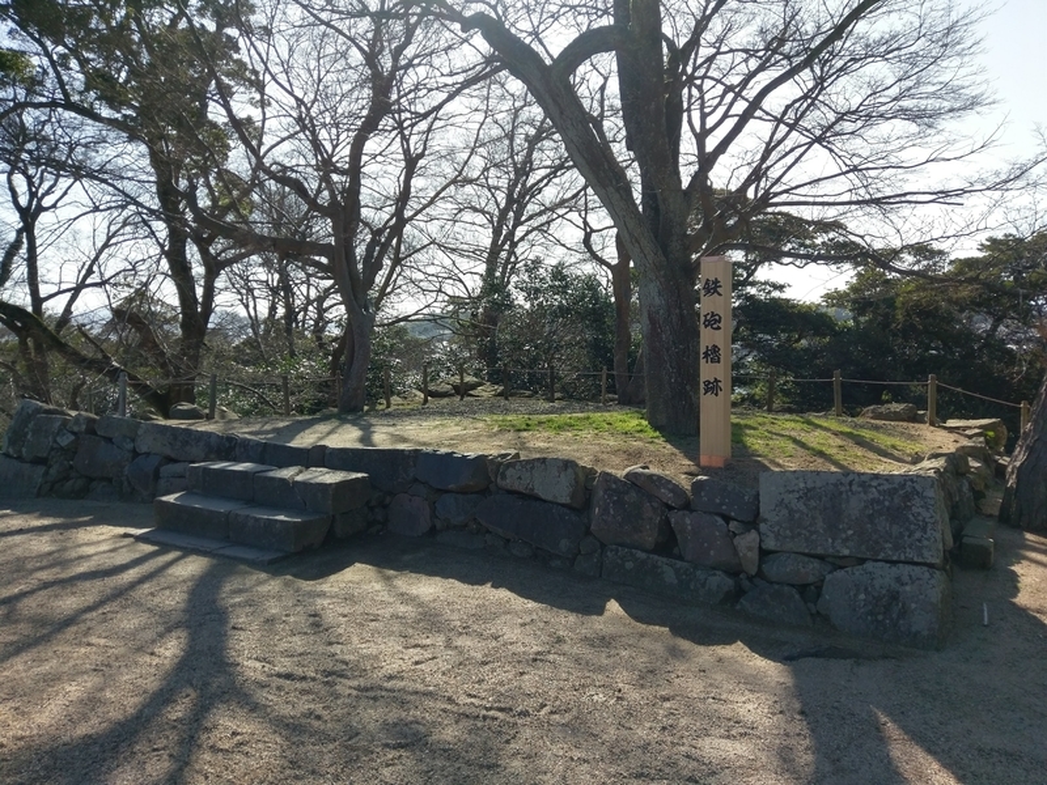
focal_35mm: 26
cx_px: 524
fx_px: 786
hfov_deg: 67.3
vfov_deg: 53.1
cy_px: 392
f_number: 1.8
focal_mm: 4.58
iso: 100
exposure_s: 1/2233
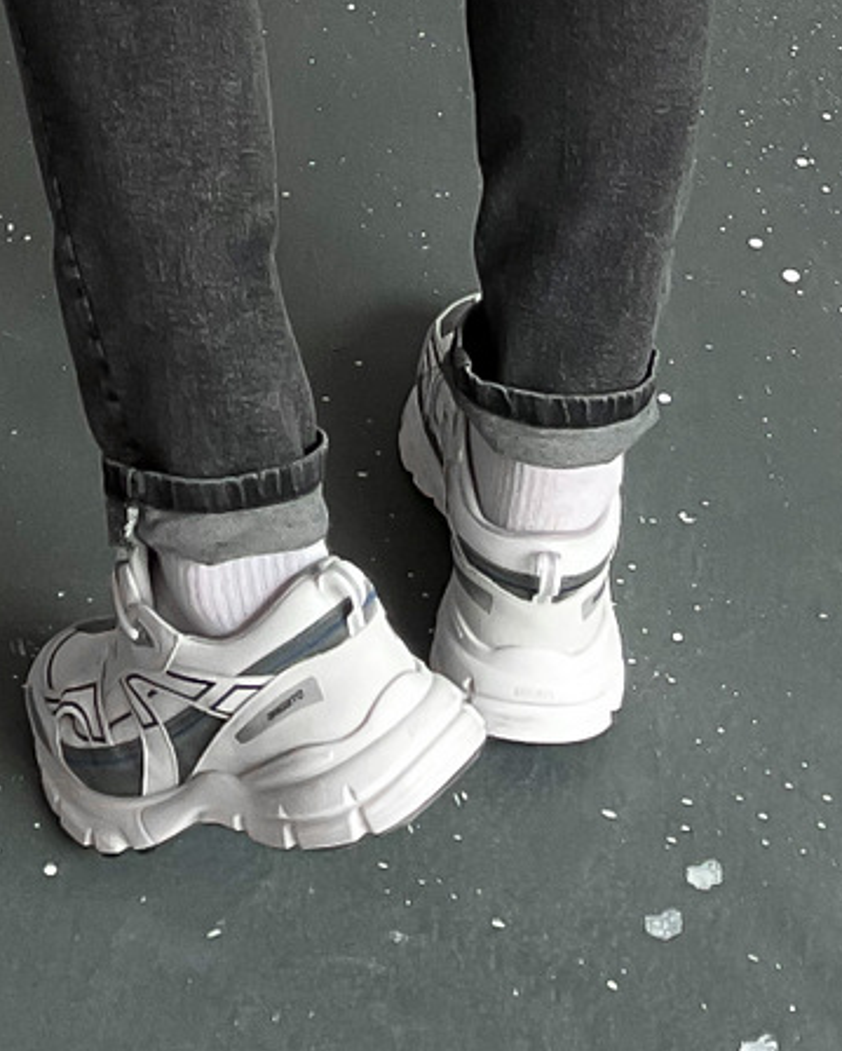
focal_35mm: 101
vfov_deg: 16.2
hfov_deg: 15.2
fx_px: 3143
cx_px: 202
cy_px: -802
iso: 40
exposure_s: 1/120
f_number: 1.8
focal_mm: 3
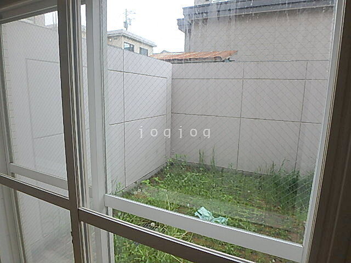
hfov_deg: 79.0
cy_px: 132
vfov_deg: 63.4
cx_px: 176
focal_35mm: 21
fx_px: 213
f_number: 3.5
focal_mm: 3.7
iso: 125
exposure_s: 1/200
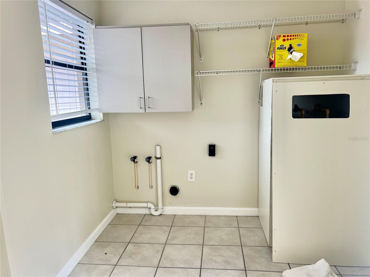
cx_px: 185
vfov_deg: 53.1
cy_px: 138
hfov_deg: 67.3
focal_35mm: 26
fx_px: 278
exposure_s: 1/143
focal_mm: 5.7
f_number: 1.5
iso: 40
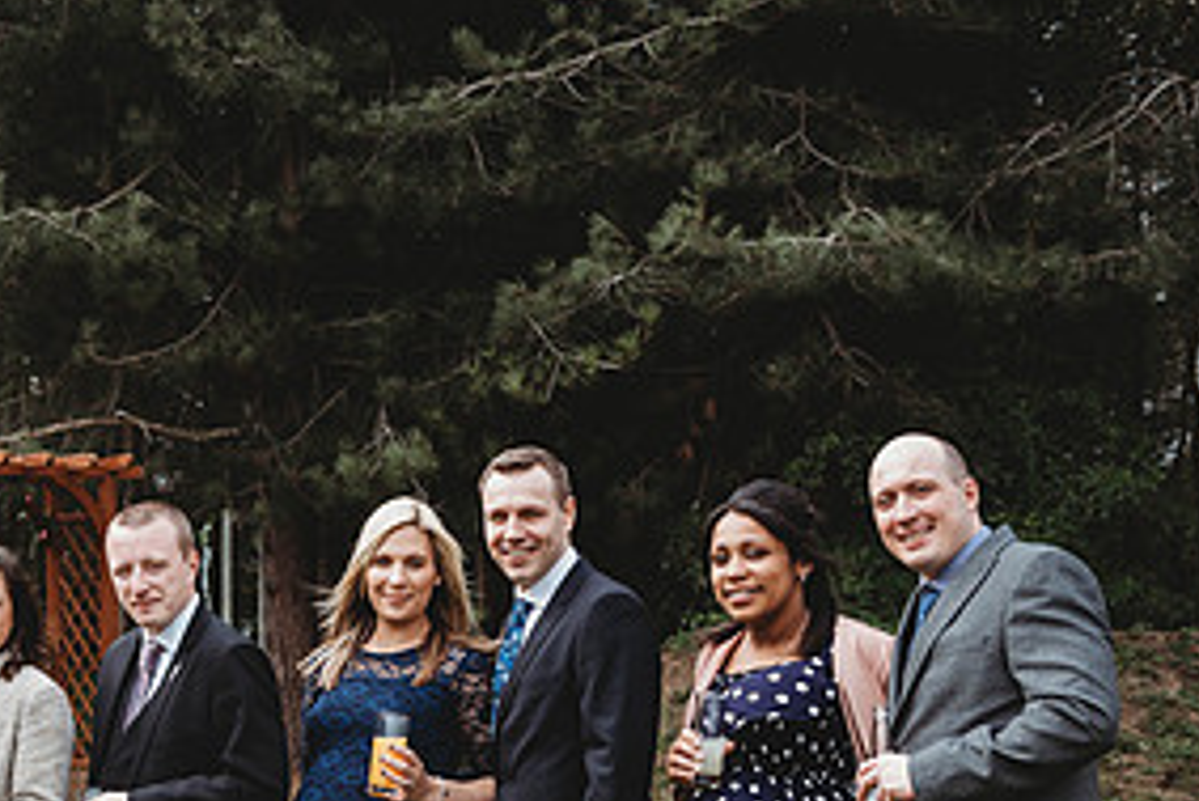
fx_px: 2732
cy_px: 769
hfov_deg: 23.9
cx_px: 80
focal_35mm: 82
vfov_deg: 16.4
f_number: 4
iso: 200
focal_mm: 40
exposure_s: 1/400
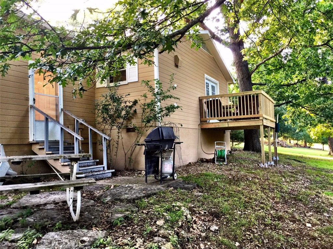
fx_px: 279
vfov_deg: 48.2
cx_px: 166
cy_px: 124
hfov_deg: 61.7
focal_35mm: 29
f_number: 2.2
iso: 32
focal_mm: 4.15
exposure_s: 1/30
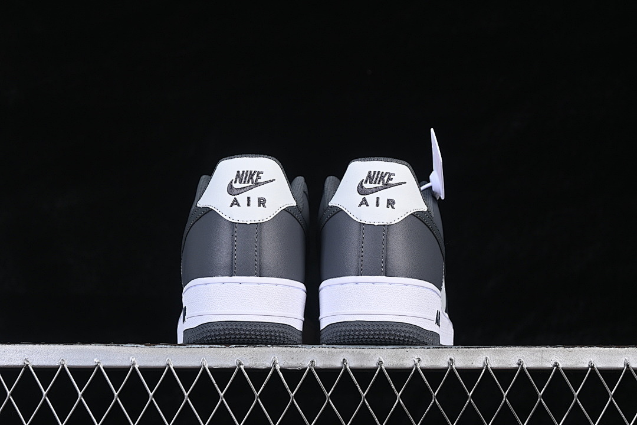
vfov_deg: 18.2
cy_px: 212
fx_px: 1327
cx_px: 318
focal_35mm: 75
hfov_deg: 27.0
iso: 160
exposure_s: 1/80
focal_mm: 50
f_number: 7.1
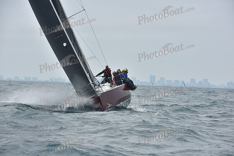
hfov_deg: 11.1
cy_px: 78
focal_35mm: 185
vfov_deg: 7.4
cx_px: 117
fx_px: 1203
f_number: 11
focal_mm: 185
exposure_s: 1/800
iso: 250
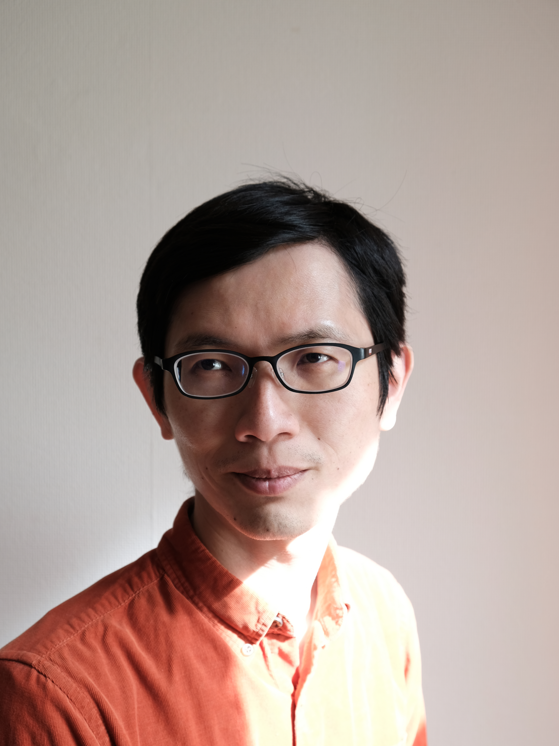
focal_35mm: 49
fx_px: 1055
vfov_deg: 38.9
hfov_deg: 29.7
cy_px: 418
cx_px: 279
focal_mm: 30.2
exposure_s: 1/50
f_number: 5.6
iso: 250
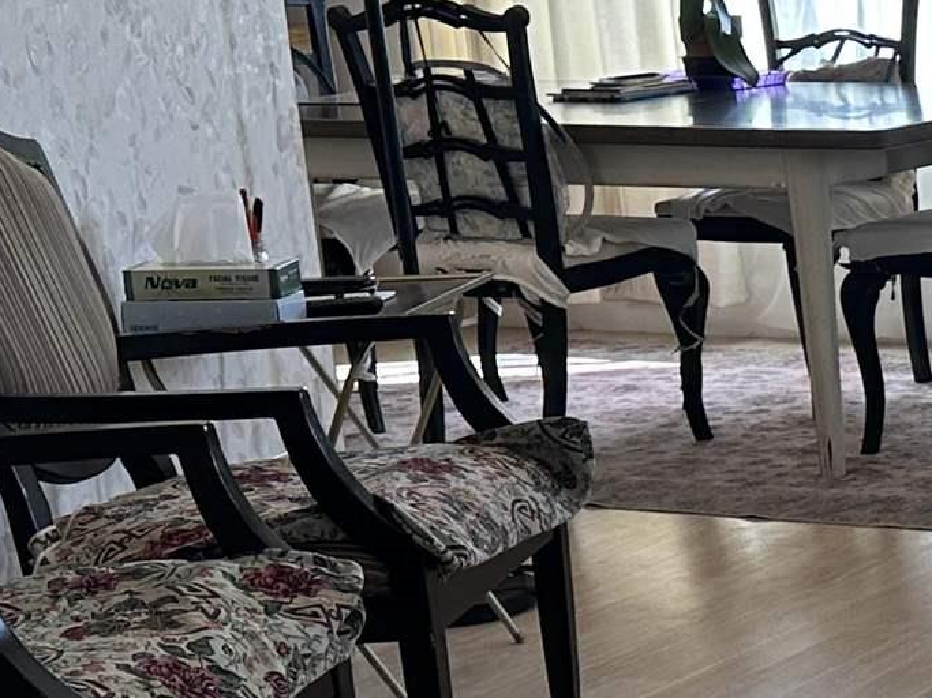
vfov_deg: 13.7
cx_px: 1336
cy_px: 524
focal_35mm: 108
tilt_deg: -14.3
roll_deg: +2.3
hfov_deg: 16.8
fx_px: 2907
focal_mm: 6.86
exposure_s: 1/165
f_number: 1.78
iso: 100
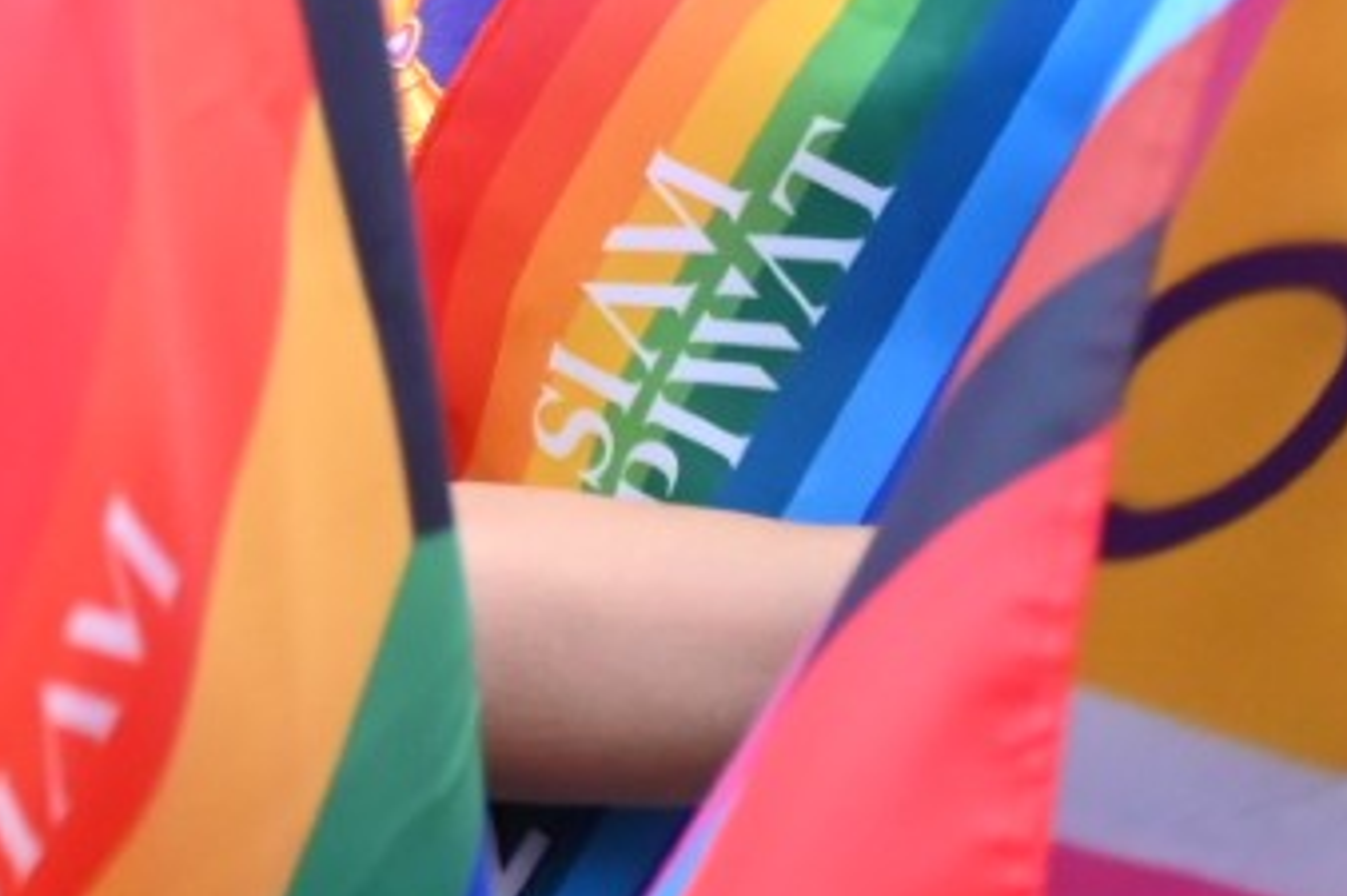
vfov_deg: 2.3
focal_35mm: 592
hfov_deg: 3.4
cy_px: -1529
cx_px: -2555
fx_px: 22139
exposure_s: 1/1600
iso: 1600
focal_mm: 100
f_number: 4
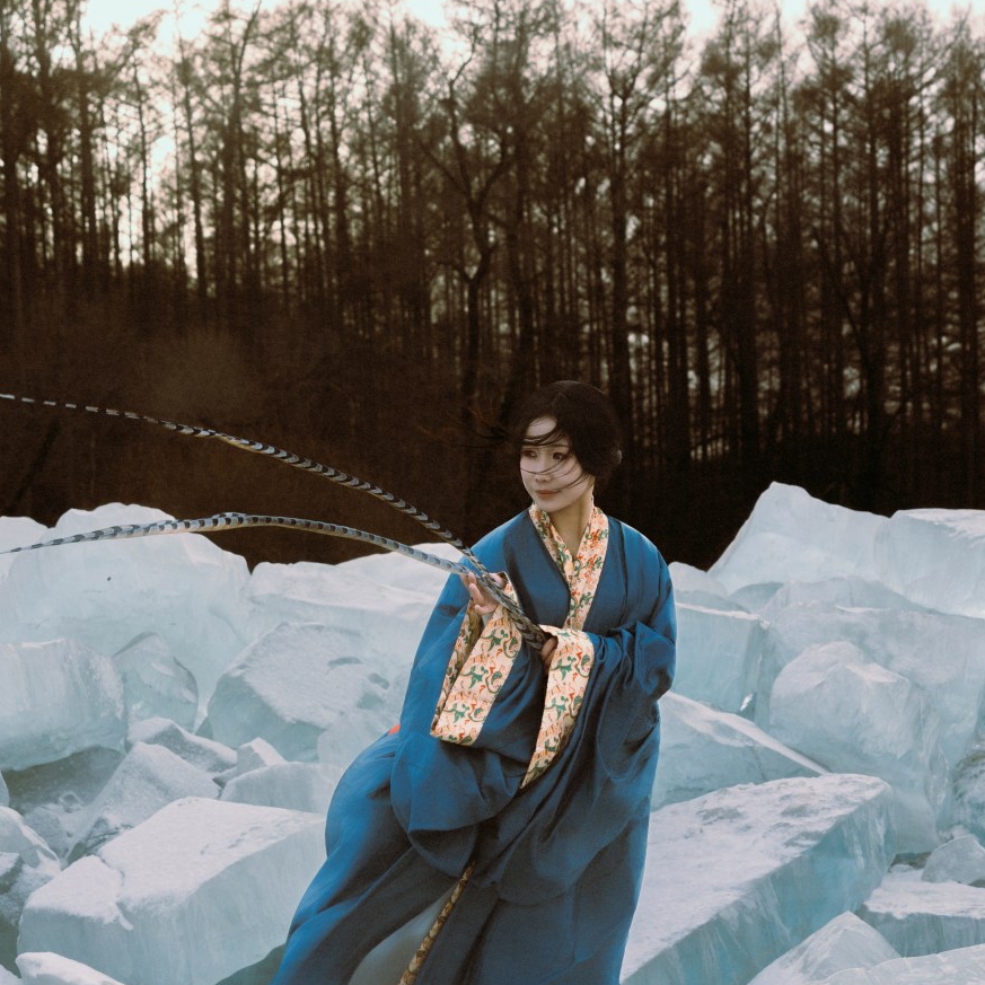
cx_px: 487
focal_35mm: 92
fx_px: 2962
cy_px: 529
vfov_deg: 18.9
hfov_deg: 18.9
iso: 500
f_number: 7.1
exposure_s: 1/320
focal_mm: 70
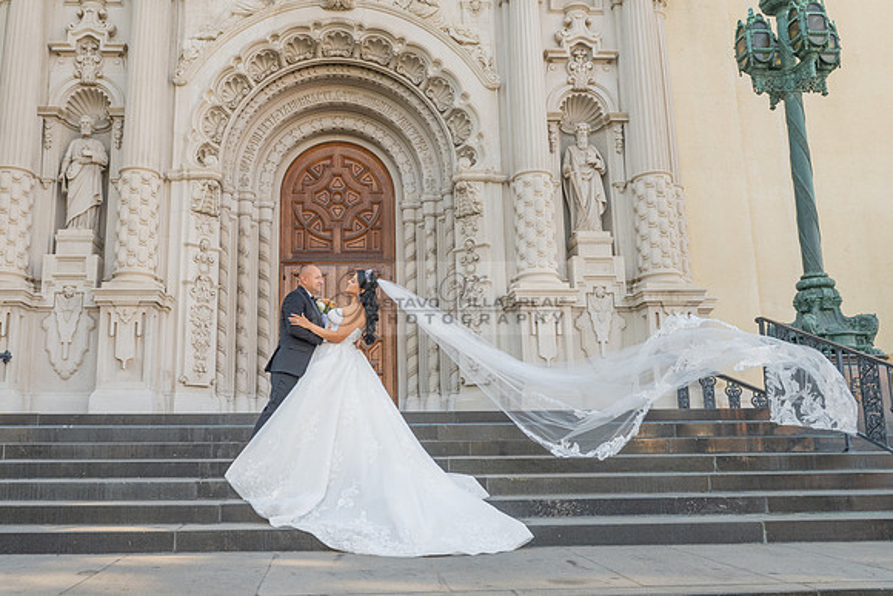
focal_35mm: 31
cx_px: 368
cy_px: 302
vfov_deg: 42.0
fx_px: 777
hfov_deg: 59.4
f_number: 5.6
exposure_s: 1/250
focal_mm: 24
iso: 400
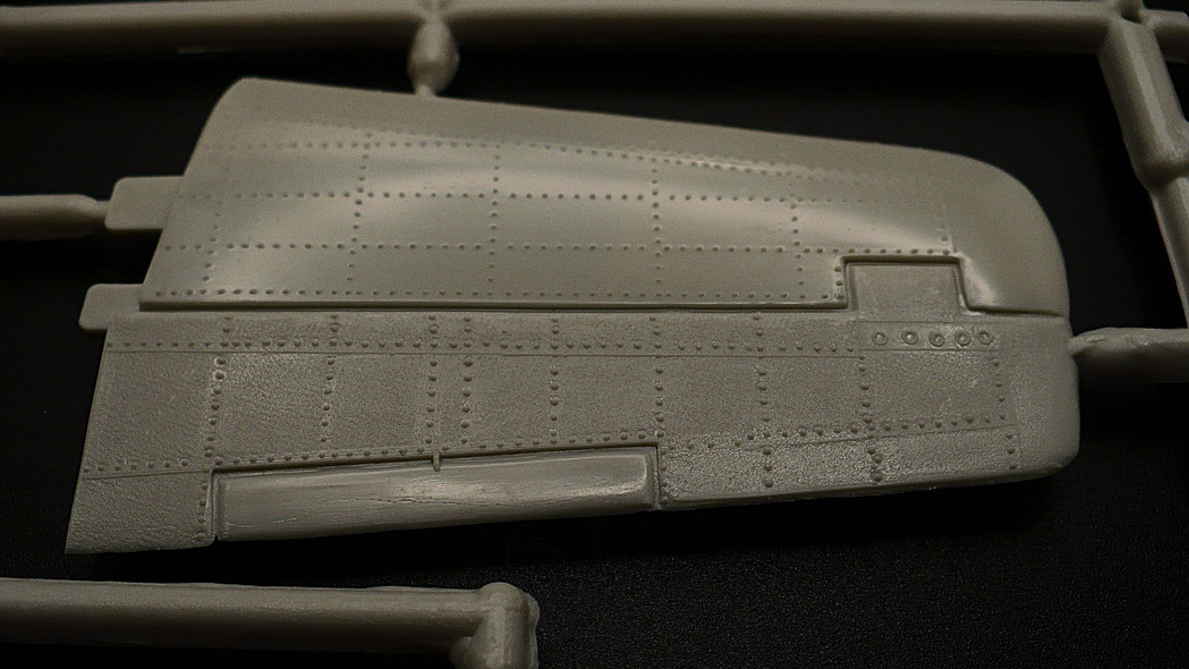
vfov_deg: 28.9
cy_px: 405
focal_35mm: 41
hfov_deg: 49.4
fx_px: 1293
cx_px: 585
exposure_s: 1/200
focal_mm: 6.1
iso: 100
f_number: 2.8
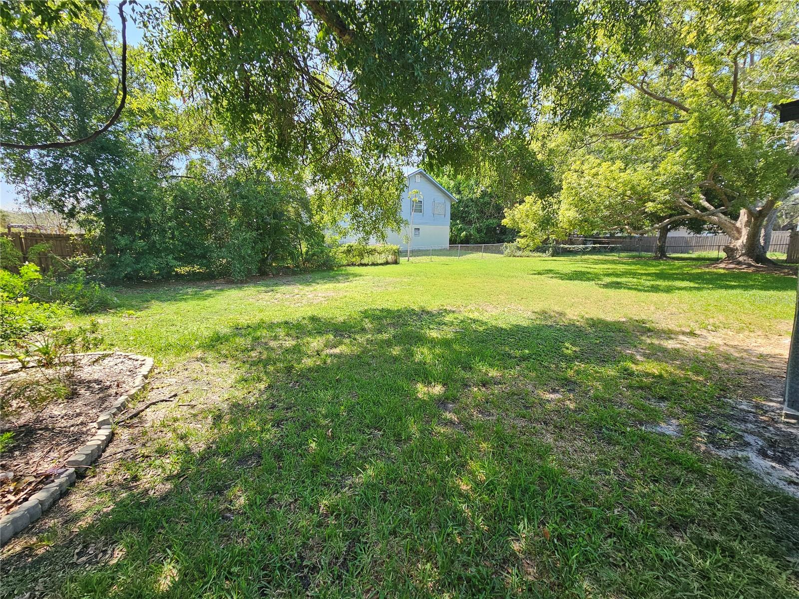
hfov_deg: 106.2
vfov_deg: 89.9
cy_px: 300
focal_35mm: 13
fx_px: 300
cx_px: 400
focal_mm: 2.2
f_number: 2.2
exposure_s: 1/398
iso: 50
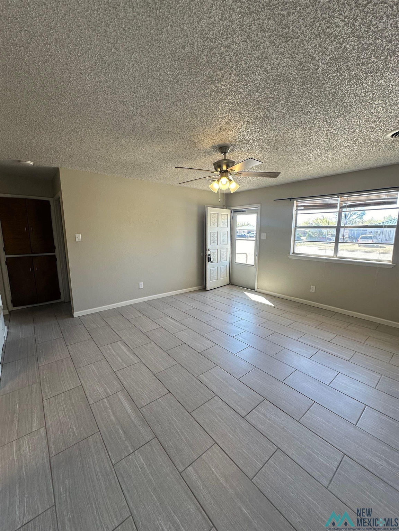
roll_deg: -0.2
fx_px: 215
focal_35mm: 14
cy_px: 266
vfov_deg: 102.1
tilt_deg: -8.5
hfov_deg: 85.7
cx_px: 200
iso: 64
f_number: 2.2
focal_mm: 2.22
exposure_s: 1/120
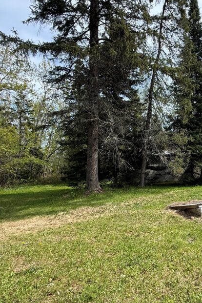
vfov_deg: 71.5
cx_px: 171
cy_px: 151
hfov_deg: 47.5
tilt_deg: +2.1
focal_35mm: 25
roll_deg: +1.3
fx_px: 210
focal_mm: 2.22
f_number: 2.2
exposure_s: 1/486
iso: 50
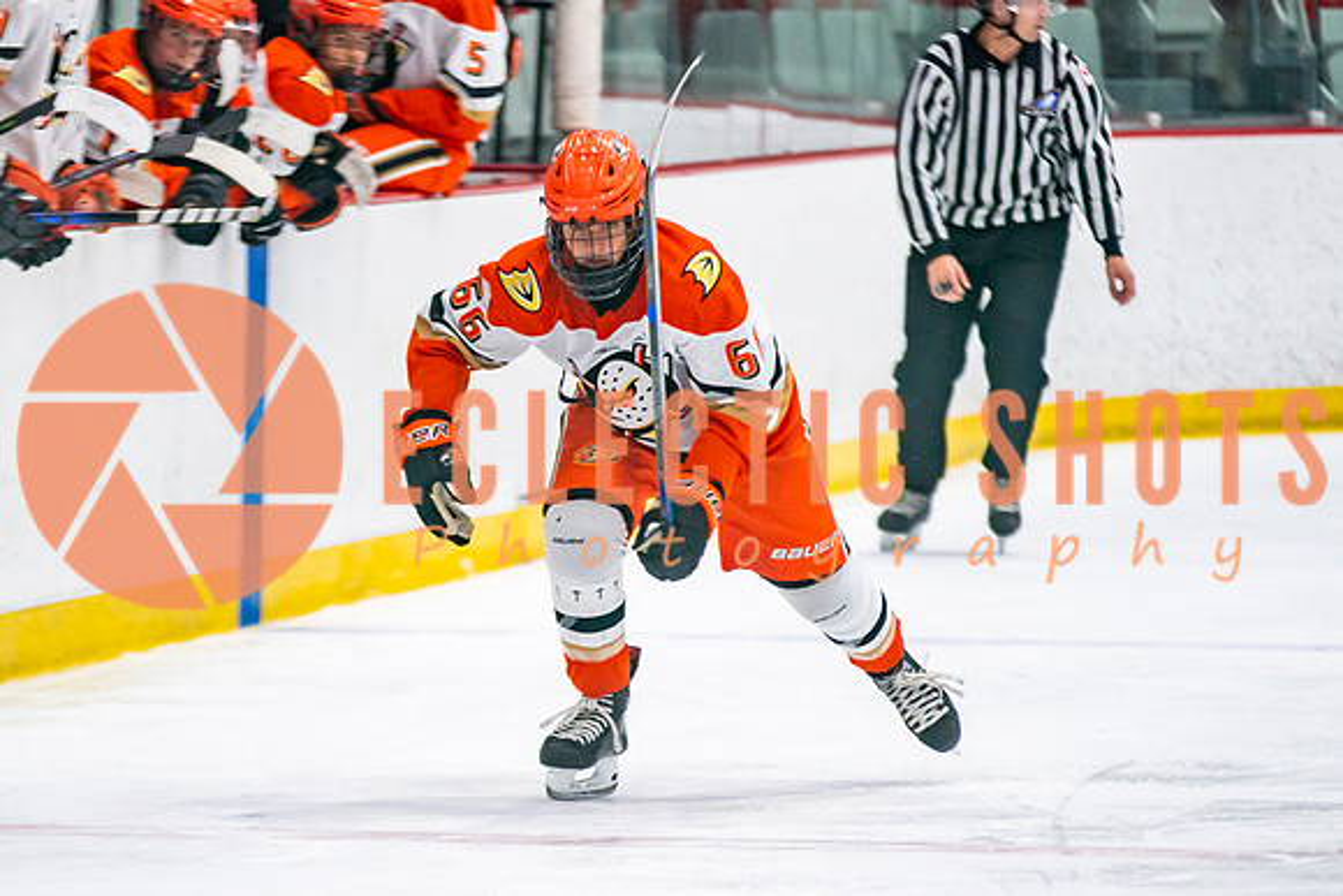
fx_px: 16018
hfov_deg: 4.8
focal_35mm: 429
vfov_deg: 3.2
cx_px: 584
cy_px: 686
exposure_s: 1/640
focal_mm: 200
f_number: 2.8
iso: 640
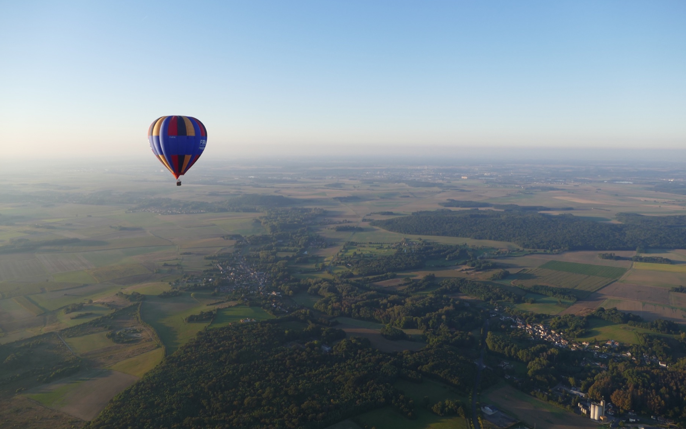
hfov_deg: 68.3
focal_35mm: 27
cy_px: 200
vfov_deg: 46.0
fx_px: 505
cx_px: 325
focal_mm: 9.12
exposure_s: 1/1000
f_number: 2.8
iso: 125
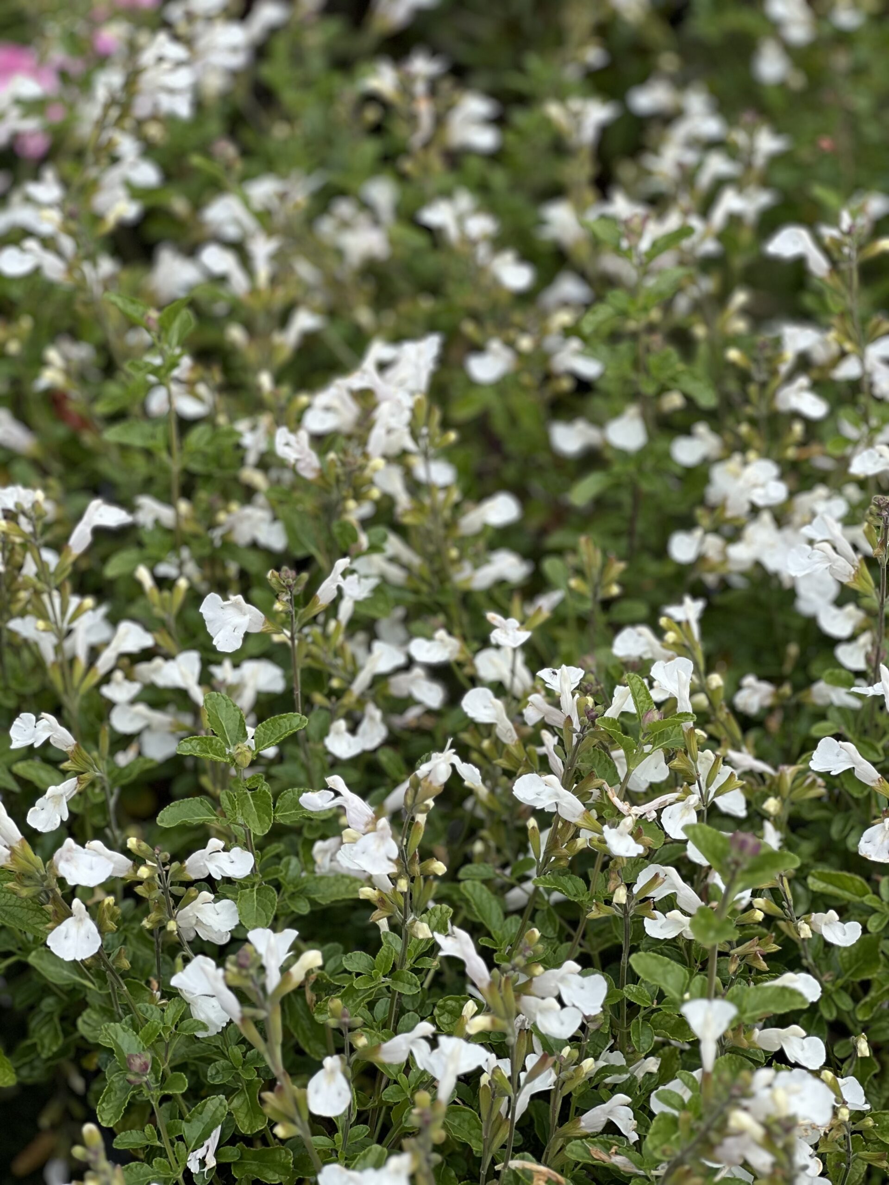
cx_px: 444
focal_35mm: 77
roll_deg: +0.5
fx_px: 2637
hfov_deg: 19.1
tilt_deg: -40.5
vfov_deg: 25.3
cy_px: 592
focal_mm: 9
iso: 32
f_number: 2.8
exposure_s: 1/334
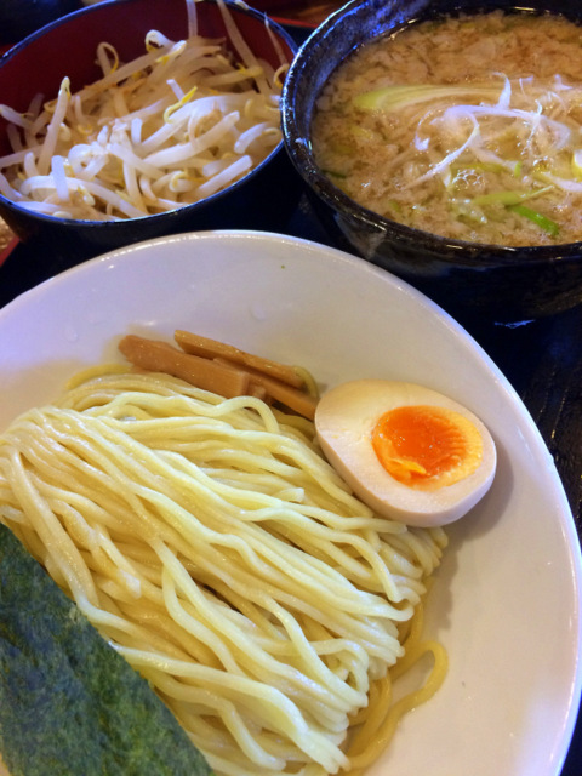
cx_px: 291
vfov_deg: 61.7
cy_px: 388
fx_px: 650
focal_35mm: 29
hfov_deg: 48.2
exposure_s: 1/30
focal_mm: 4.15
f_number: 2.2
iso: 125
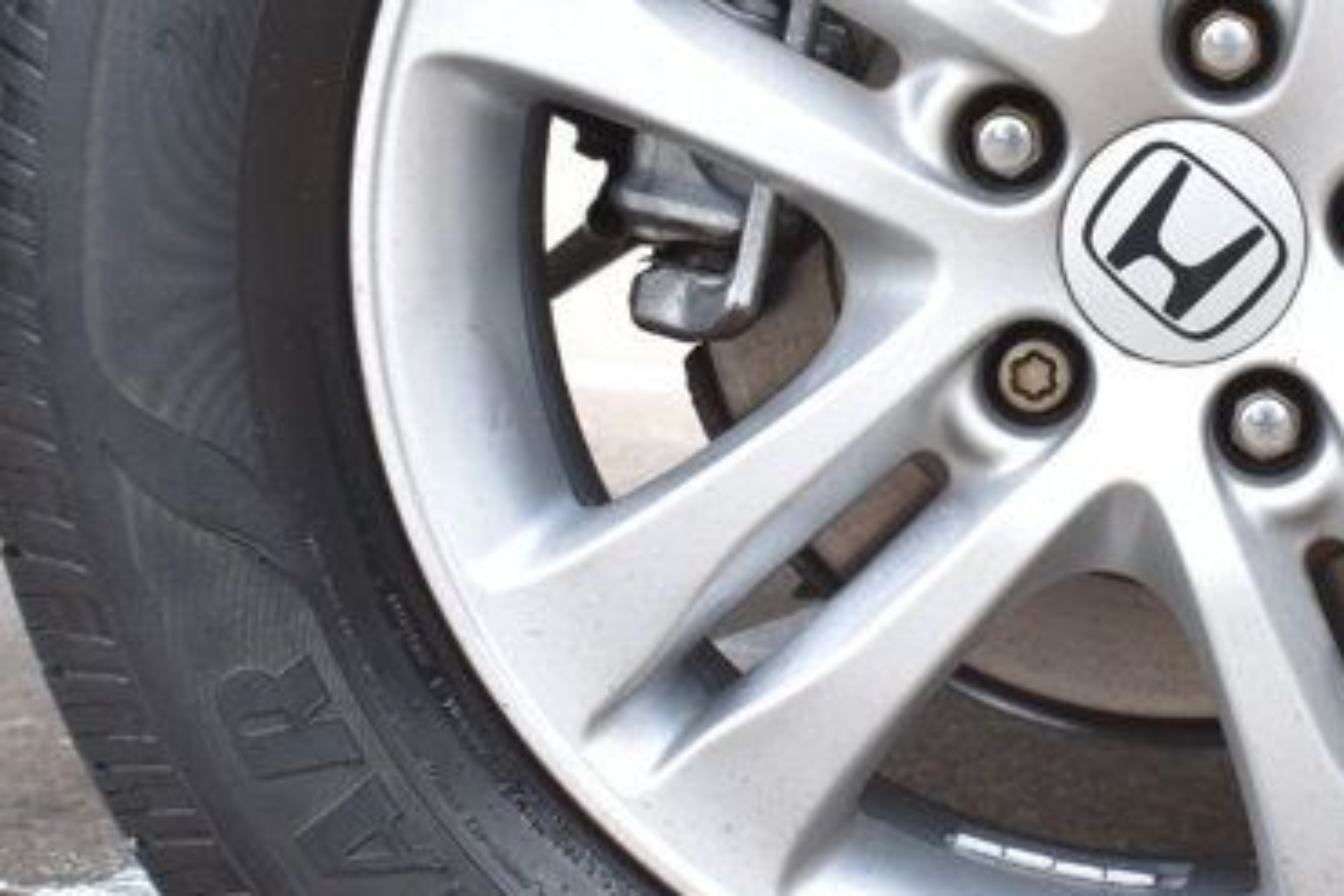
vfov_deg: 12.2
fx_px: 4195
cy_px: 251
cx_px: 1158
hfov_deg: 18.0
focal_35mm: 112
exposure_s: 1/125
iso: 400
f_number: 8
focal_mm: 27
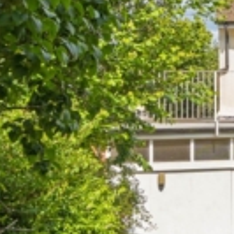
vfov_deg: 14.4
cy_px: 87
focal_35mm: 121
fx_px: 925
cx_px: 461
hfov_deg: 12.7
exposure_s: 1/1000
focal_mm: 31
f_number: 8
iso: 640
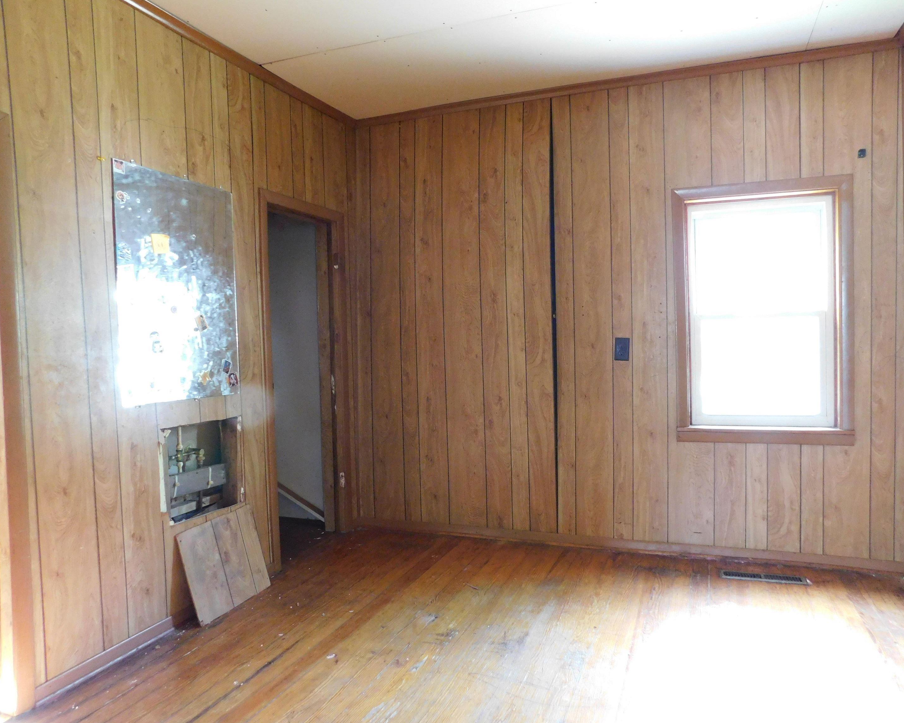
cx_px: 479
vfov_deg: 58.8
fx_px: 642
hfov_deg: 70.2
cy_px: 361
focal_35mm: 24
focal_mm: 4
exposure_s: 1/8
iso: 450
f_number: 3
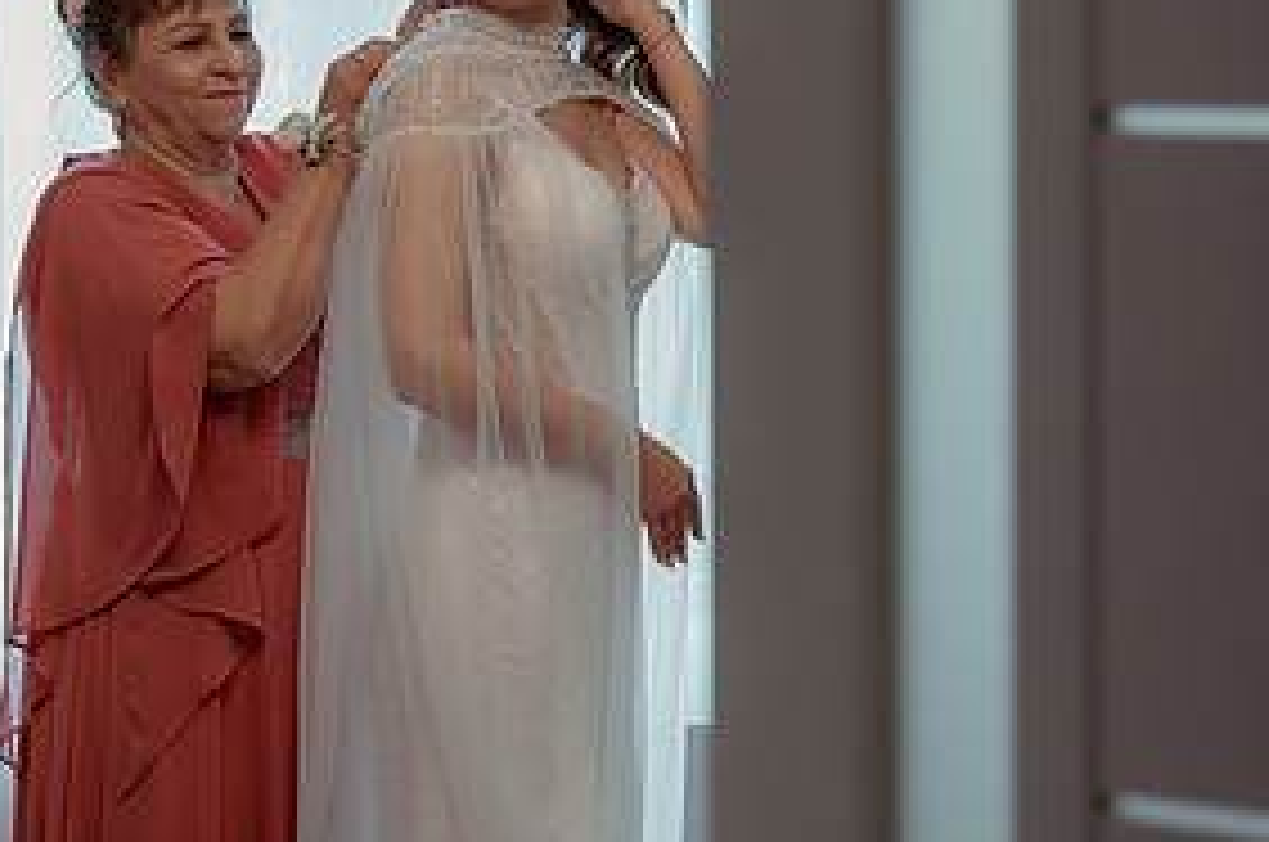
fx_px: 6158
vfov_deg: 7.8
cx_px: 810
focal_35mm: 175
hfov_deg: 11.8
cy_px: 464
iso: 1600
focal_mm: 85
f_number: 3.5
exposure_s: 1/250
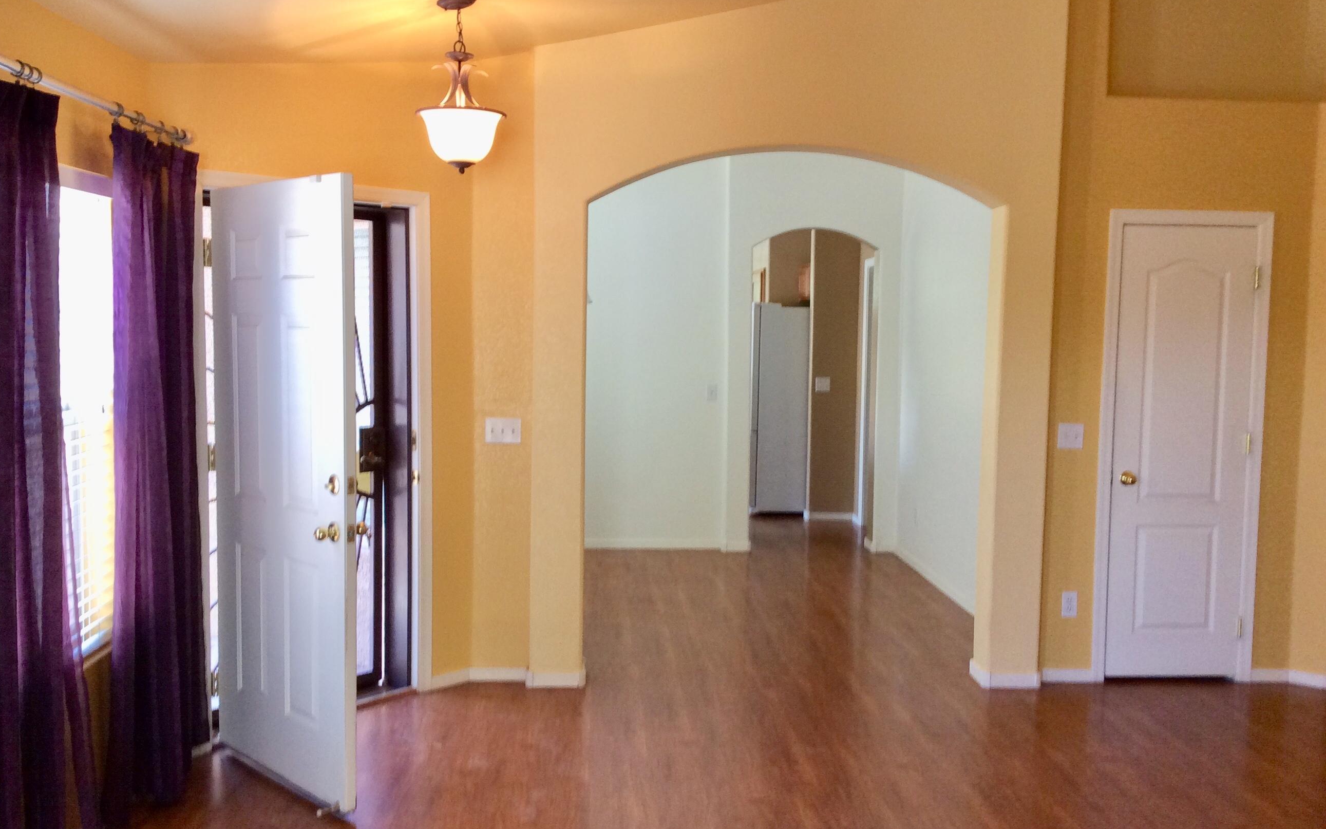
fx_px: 1229
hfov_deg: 56.7
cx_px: 661
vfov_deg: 37.3
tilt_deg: -6.3
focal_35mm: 34
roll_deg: -2.5
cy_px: 425
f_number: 2.4
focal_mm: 3.3
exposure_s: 1/25
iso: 64
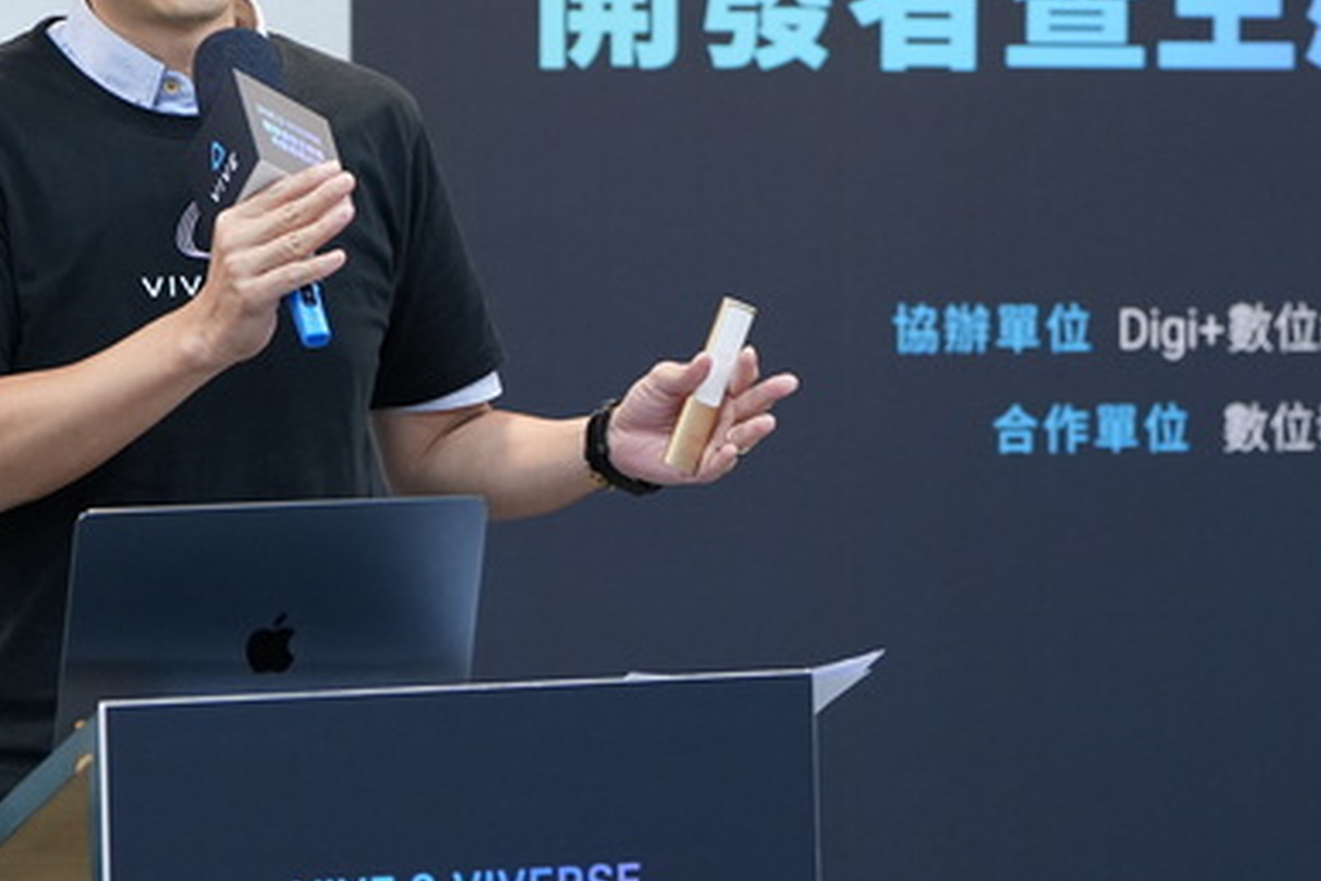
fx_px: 10530
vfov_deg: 4.8
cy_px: 336
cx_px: 847
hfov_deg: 7.2
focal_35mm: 287
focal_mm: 111
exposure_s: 1/160
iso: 1600
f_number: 2.8
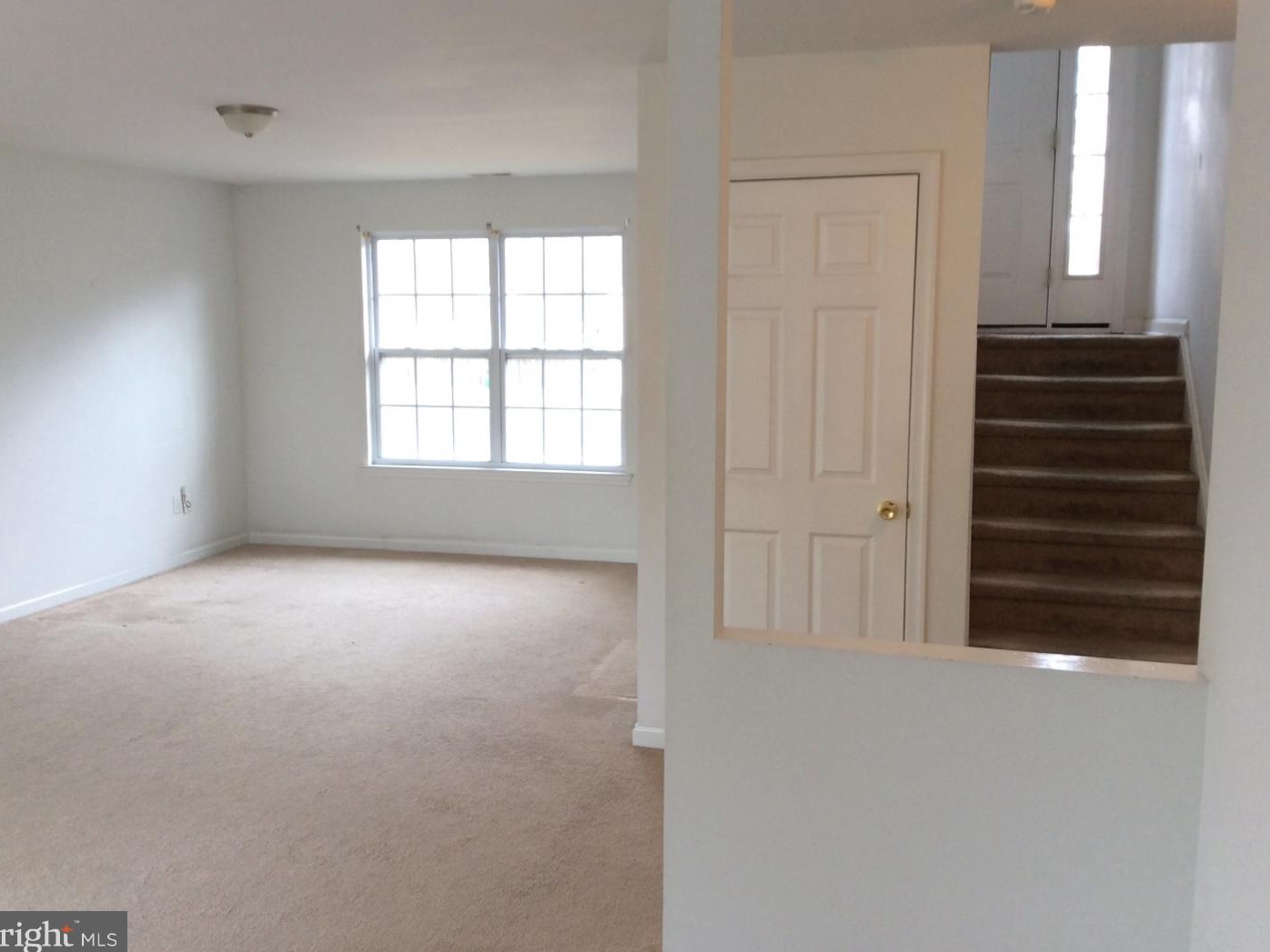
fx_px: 1211
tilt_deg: -10.0
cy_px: 473
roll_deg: -0.2
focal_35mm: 33
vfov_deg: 42.9
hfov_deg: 55.3
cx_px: 623
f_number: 2.4
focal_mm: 3.3
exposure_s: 1/24
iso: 40
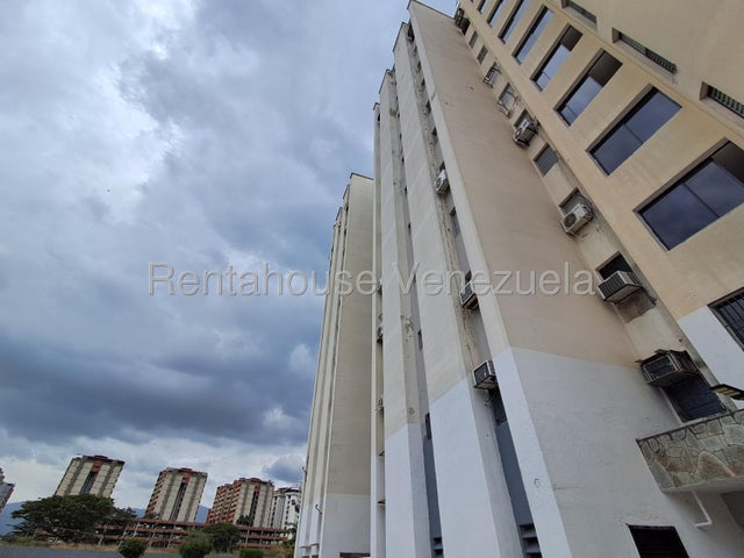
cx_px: 372
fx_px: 344
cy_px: 279
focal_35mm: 16
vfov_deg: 78.1
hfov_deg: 94.5
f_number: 2.2
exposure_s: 1/2169
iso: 40
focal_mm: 1.64
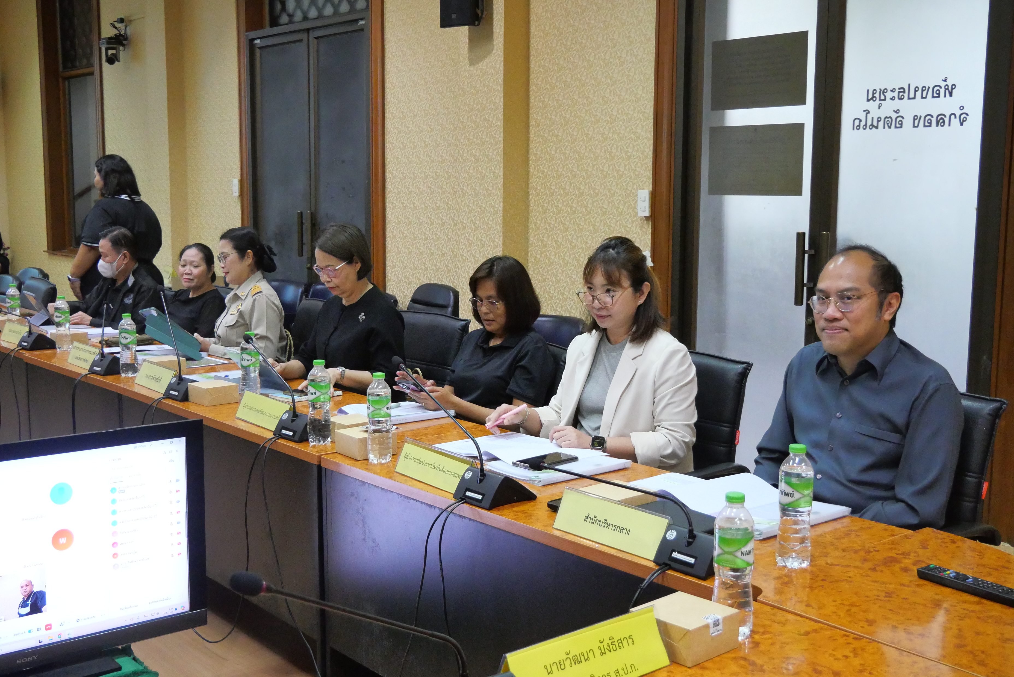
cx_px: 507
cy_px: 338
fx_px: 1156
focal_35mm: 41
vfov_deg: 32.7
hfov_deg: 47.4
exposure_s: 1/80
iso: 4000
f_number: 4.5
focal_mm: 20
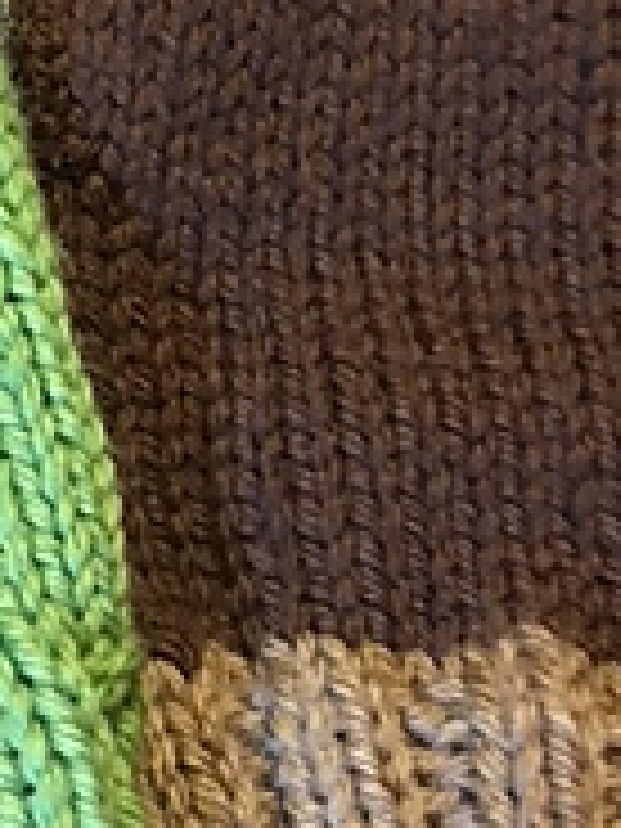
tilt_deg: -73.0
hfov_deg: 18.2
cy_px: 418
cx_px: 11
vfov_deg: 24.7
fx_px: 1890
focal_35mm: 79
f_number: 2.2
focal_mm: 4.15
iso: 125
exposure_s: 1/4
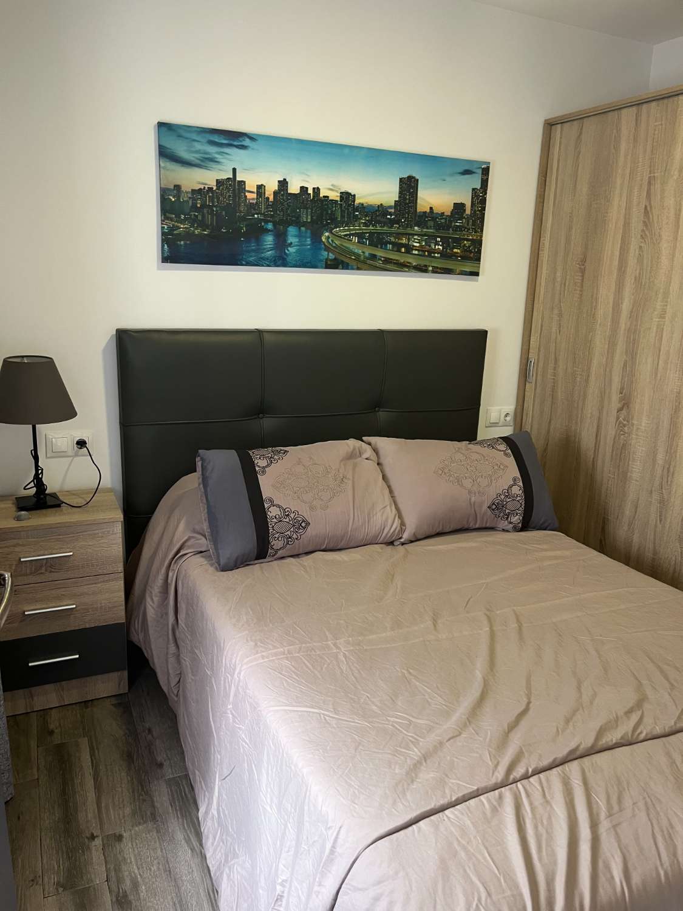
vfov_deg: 67.3
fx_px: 684
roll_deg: -2.4
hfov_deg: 53.1
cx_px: 342
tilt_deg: -14.3
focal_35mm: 26
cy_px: 456
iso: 125
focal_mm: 5.1
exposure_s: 1/50
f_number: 1.6
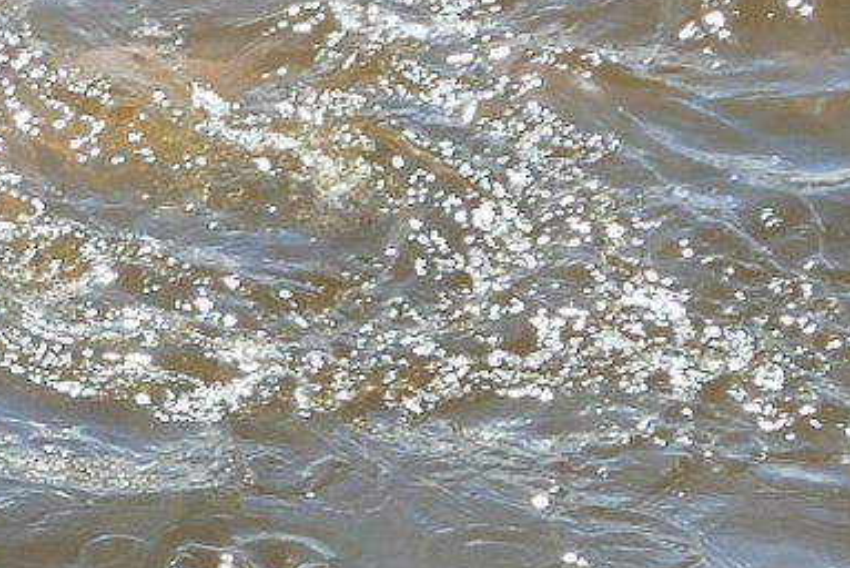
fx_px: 2812
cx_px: -331
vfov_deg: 11.5
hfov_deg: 16.1
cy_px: 201
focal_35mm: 119
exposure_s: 1/800
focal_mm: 13.7
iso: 125
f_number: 3.1
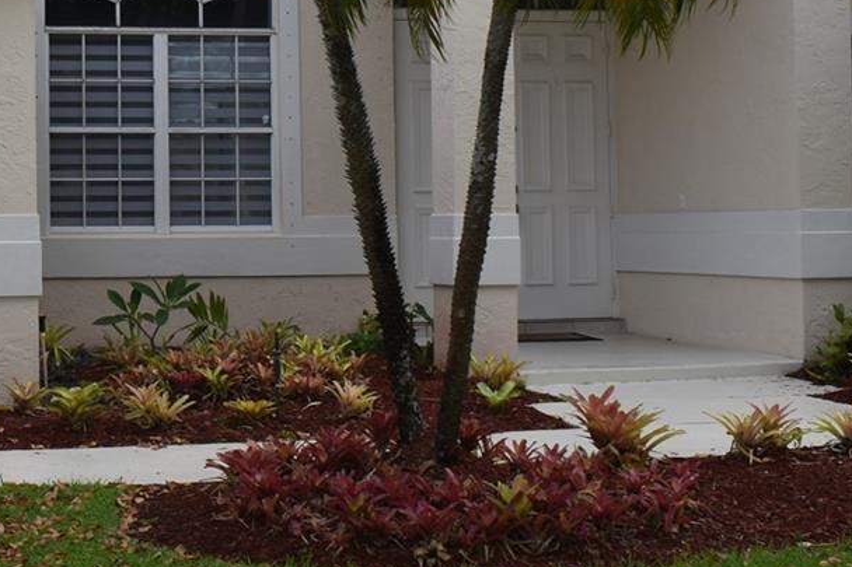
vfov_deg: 17.1
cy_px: 122
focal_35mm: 79
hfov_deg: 24.8
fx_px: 1869
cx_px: 49
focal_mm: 20
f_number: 8
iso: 125
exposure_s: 1/60
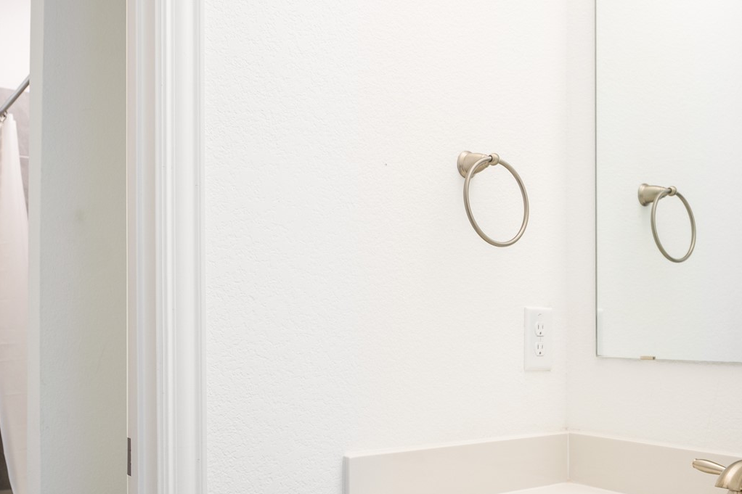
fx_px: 701
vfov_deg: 38.4
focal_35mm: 34
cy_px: 328
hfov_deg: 55.5
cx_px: 310
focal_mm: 16
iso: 160
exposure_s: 1/10
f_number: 4
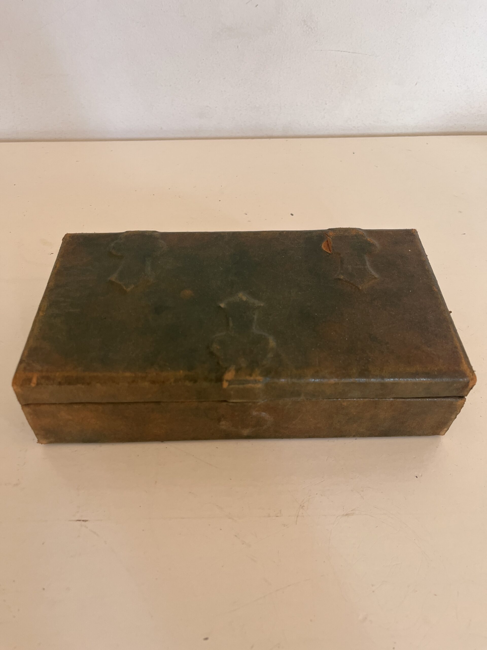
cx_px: 244
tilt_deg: -47.2
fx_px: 488
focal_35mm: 26
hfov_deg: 53.1
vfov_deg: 67.3
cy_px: 325
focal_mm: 5.1
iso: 125
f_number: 1.6
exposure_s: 1/121
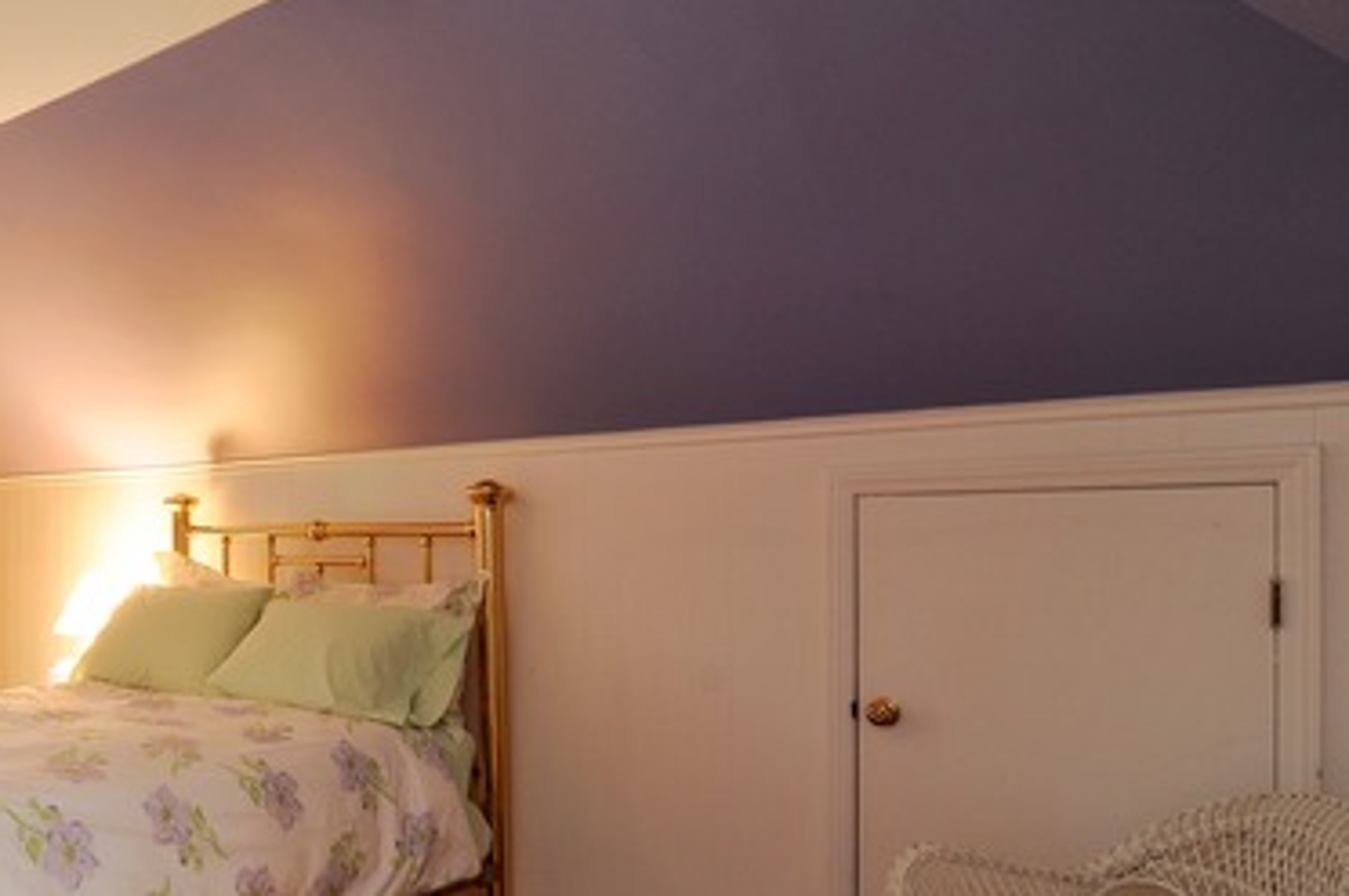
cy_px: 510
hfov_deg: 56.0
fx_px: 1160
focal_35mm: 31
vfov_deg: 42.1
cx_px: 268
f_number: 8
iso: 200
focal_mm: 12
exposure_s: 1/1.25
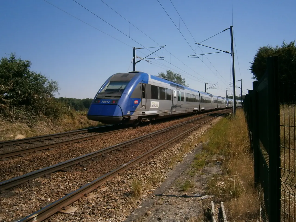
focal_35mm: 26
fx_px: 222
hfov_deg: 67.3
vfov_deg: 53.1
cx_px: 148
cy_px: 111
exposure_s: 1/2000
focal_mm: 4.7
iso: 80
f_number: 2.8
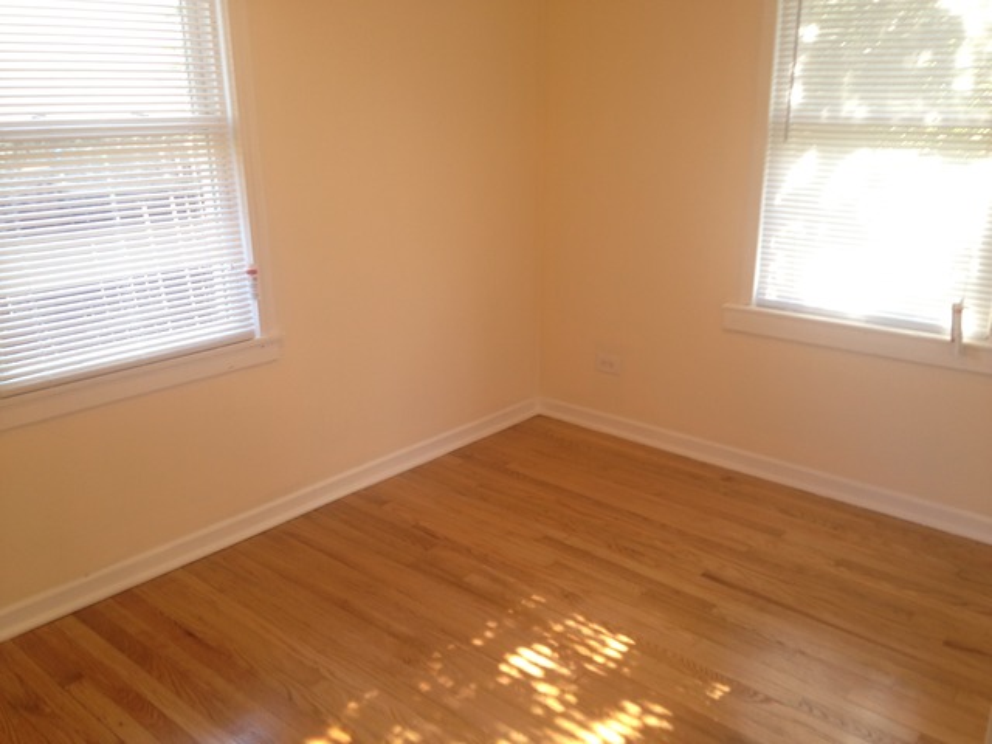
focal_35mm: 33
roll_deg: +0.1
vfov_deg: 42.9
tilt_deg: -18.6
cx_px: 496
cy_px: 372
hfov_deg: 55.4
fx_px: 946
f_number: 2.4
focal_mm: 4.12
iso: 50
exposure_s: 1/24
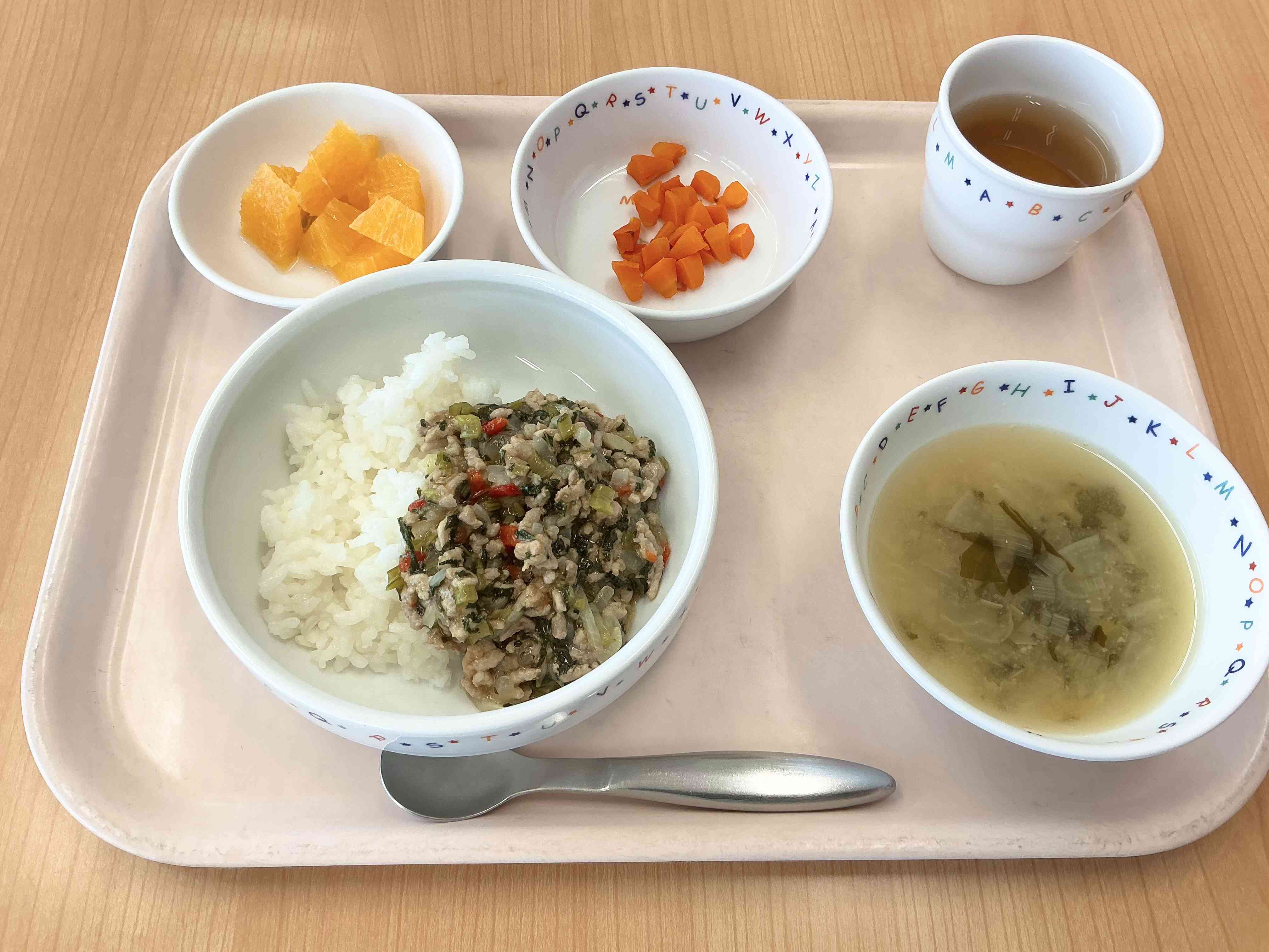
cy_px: 476
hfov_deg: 61.7
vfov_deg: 48.2
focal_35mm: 29
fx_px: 1063
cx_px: 634
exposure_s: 1/120
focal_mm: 3
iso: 25
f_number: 1.8
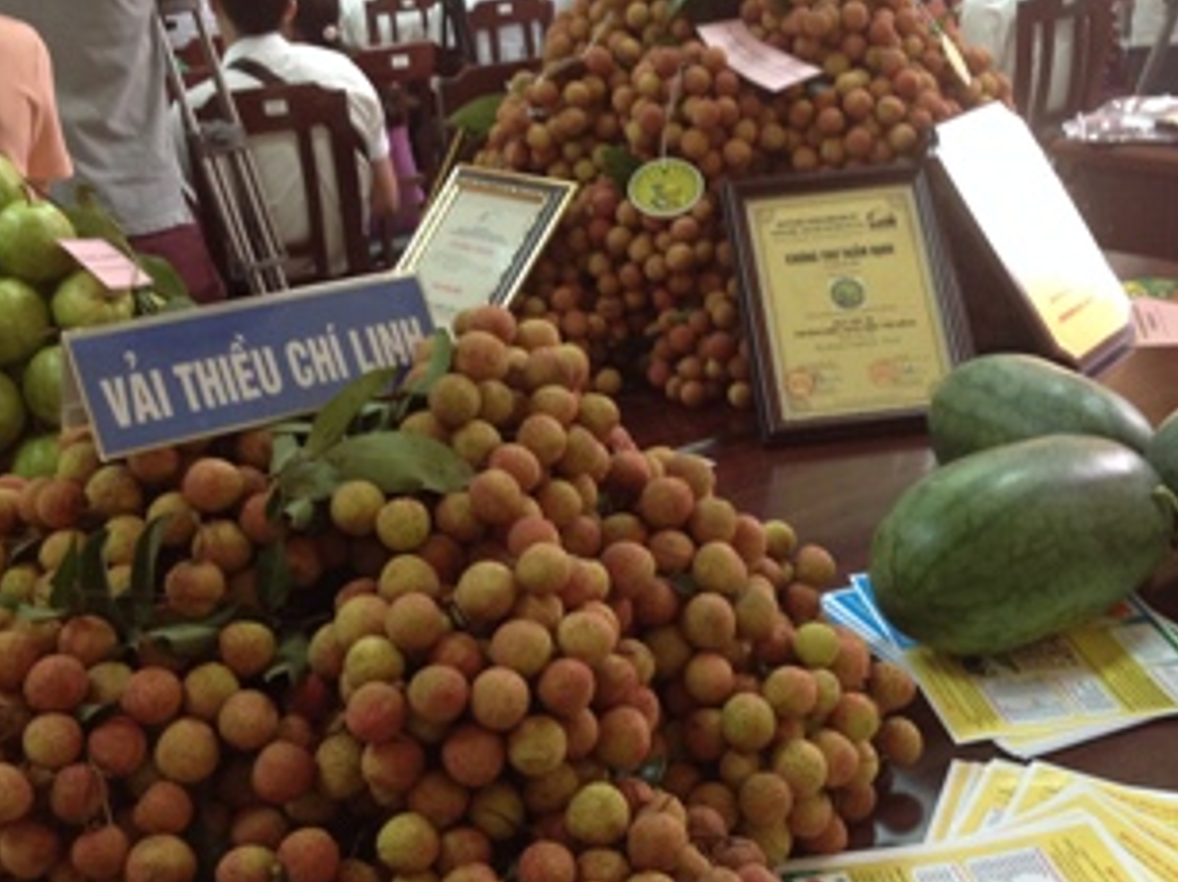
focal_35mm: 49
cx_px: 620
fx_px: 1666
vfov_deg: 29.6
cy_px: 478
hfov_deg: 38.9
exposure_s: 1/15
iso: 125
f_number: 2.4
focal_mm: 4.28
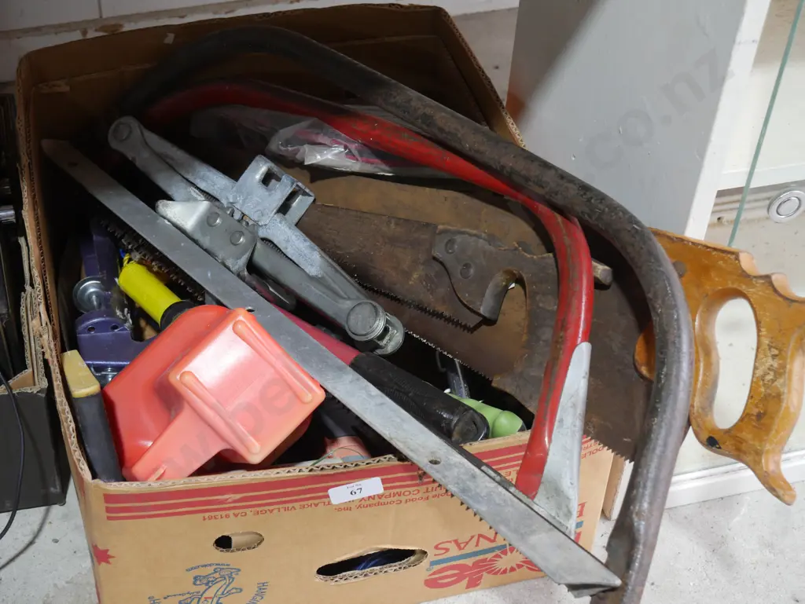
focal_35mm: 62
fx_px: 1442
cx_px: 402
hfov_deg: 31.2
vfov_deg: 23.7
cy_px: 302
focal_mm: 31
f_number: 5.4
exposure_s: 1/80
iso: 800
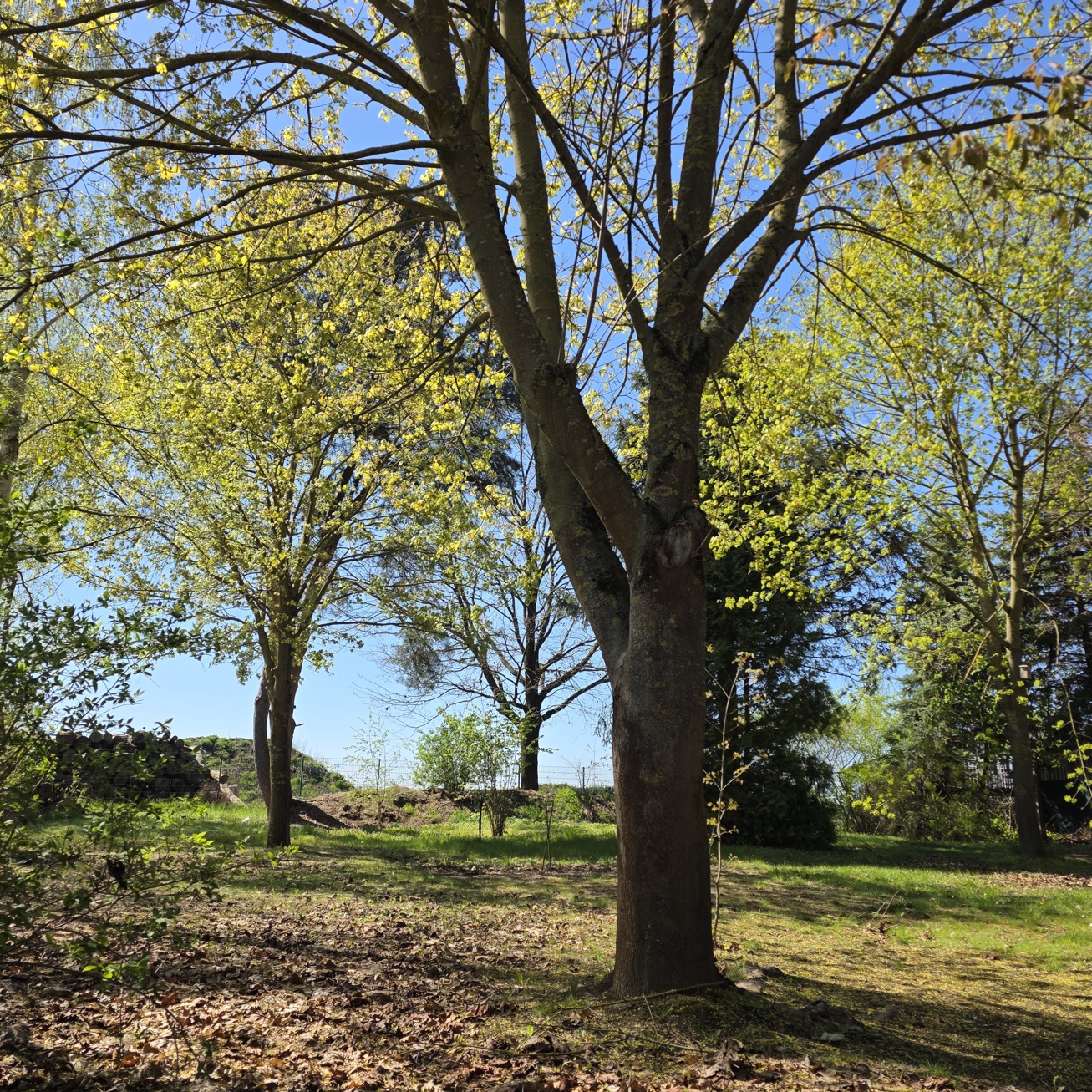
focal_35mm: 28
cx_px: 544
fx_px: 999
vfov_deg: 57.3
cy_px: 540
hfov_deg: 57.3
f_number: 1.7
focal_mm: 6.3
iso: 80
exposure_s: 1/3092
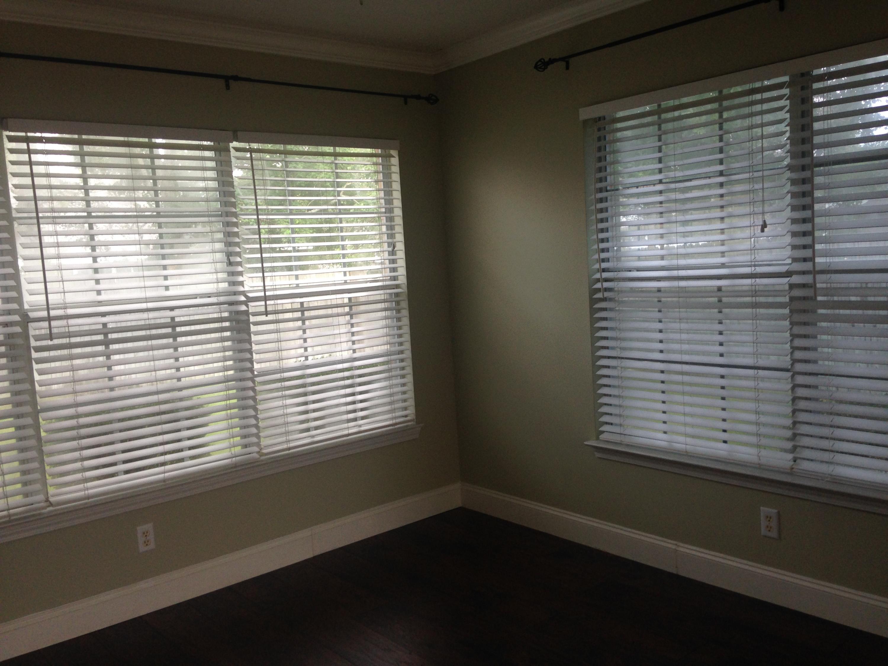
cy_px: 333
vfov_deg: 42.9
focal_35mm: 33
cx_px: 444
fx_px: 847
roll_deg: +3.4
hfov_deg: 55.4
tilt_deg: -6.9
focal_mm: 4.12
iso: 64
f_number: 2.4
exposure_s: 1/120
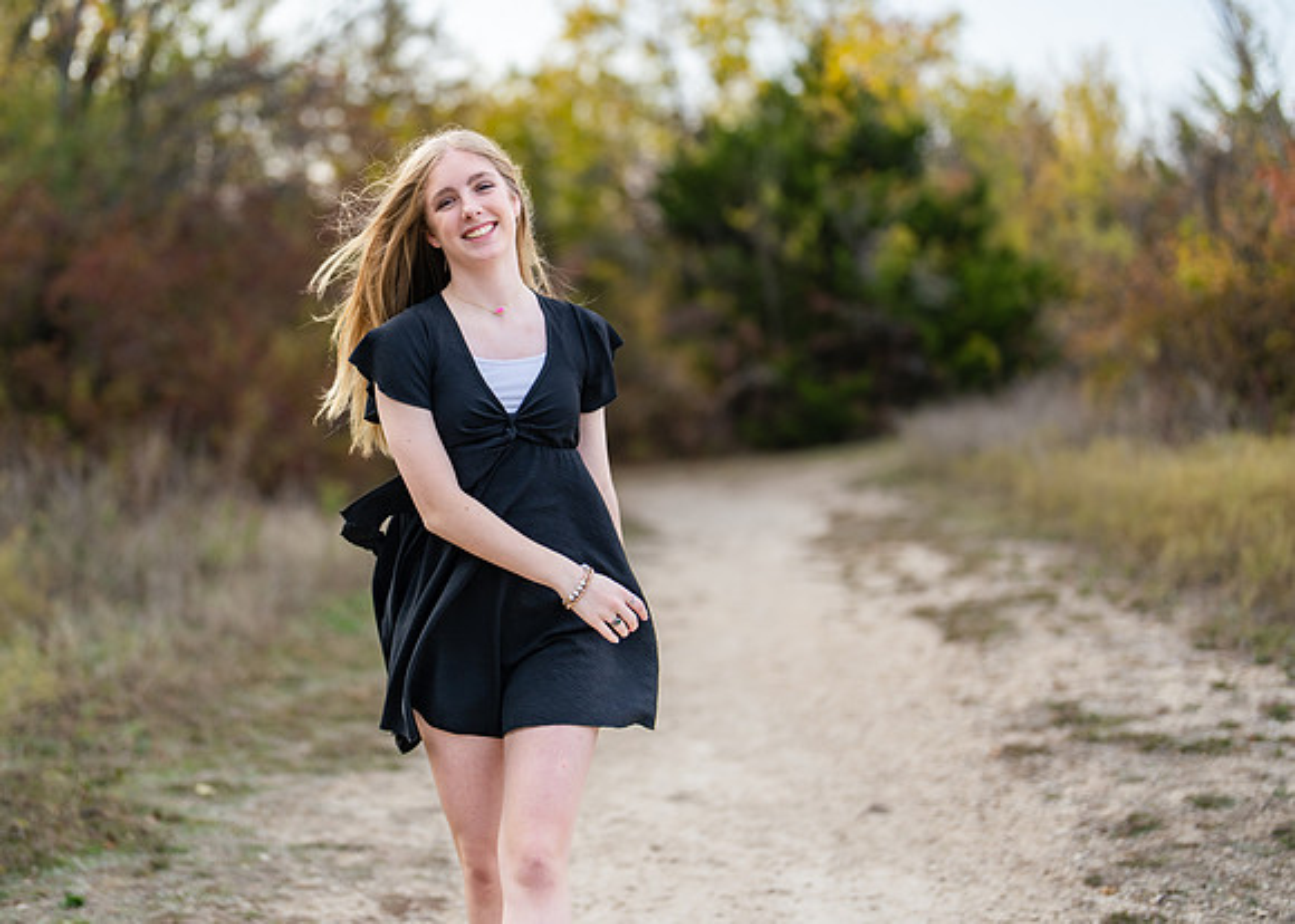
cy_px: 390
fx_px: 2228
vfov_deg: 23.4
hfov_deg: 32.3
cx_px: 492
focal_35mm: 61
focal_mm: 50
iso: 100
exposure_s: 1/2000
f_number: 1.2
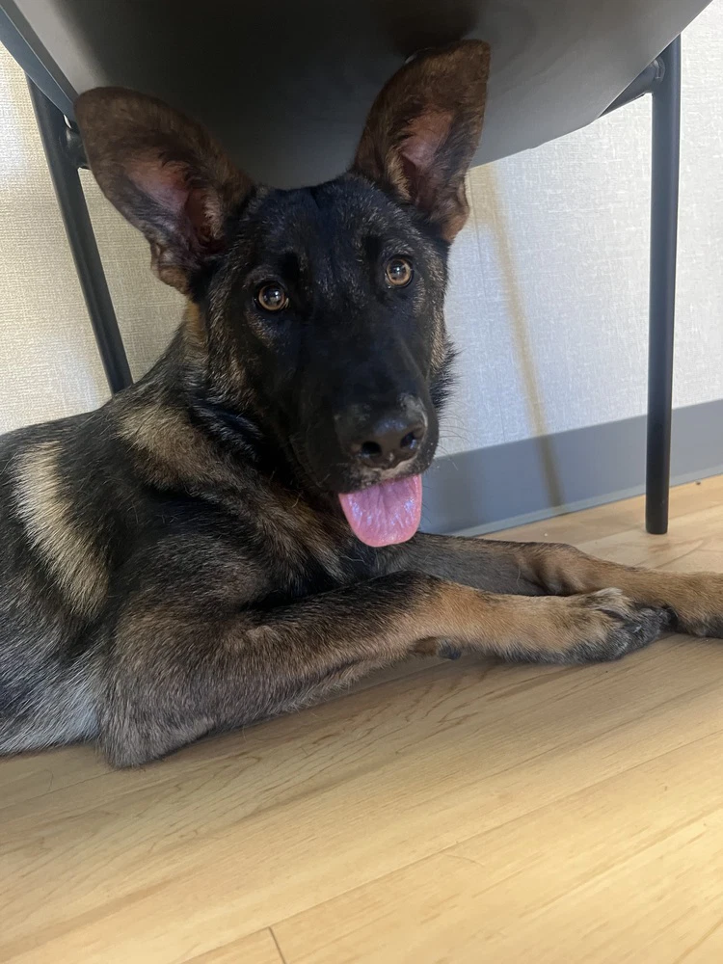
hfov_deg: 53.1
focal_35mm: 26
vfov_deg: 67.3
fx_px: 724
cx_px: 362
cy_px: 482
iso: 320
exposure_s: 1/60
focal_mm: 5.7
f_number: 1.5
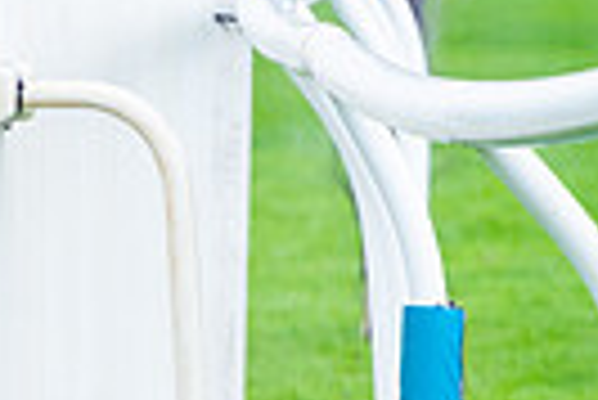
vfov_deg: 1.6
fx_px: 14767
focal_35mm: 888
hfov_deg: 2.3
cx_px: -711
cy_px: -16
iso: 500
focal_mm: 170
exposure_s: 1/1600
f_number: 4
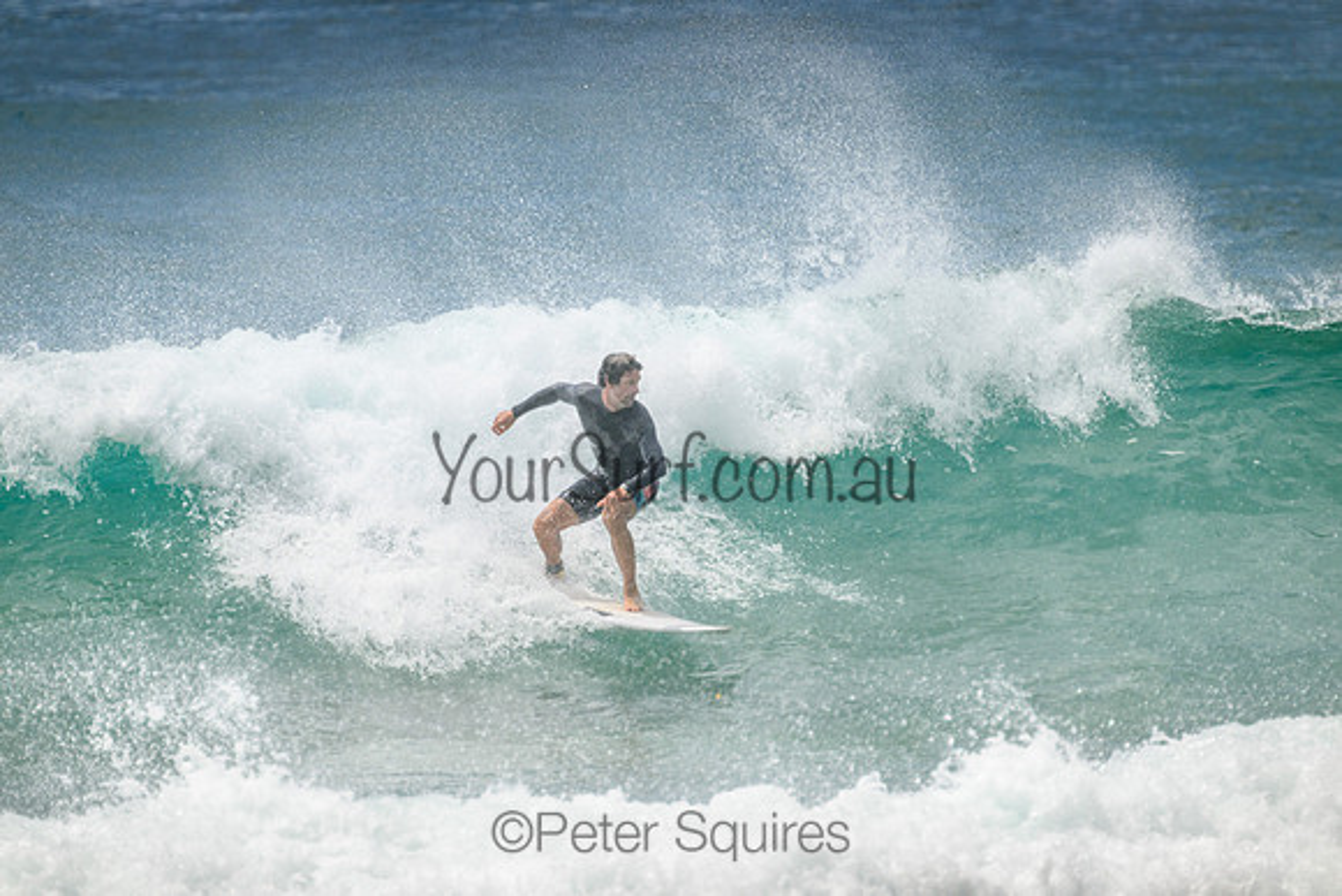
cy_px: 448
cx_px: 671
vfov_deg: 1.7
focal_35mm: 800
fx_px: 29828
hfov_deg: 2.6
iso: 500
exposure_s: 1/2000
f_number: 11
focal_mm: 800
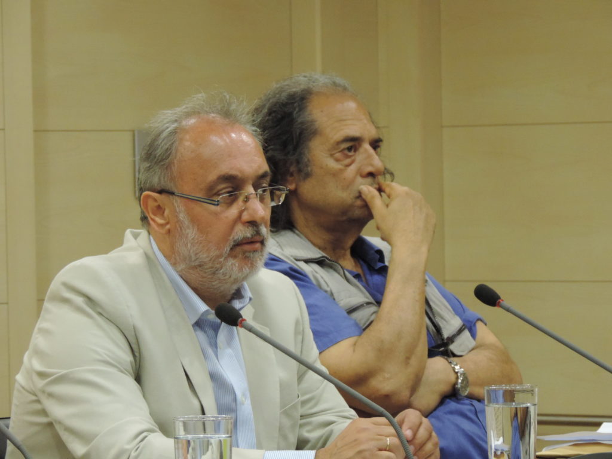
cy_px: 230
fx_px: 3978
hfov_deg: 8.8
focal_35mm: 225
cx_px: 306
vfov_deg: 6.6
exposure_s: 1/30
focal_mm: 40.1
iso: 800
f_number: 4.6
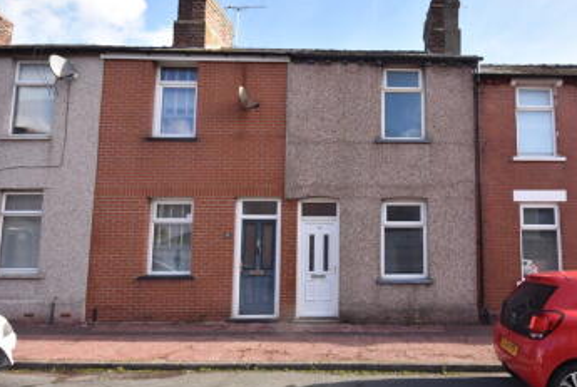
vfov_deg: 55.8
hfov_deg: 74.2
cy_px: 207
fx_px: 364
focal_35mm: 23
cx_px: 389
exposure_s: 1/500
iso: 720
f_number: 8
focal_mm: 11
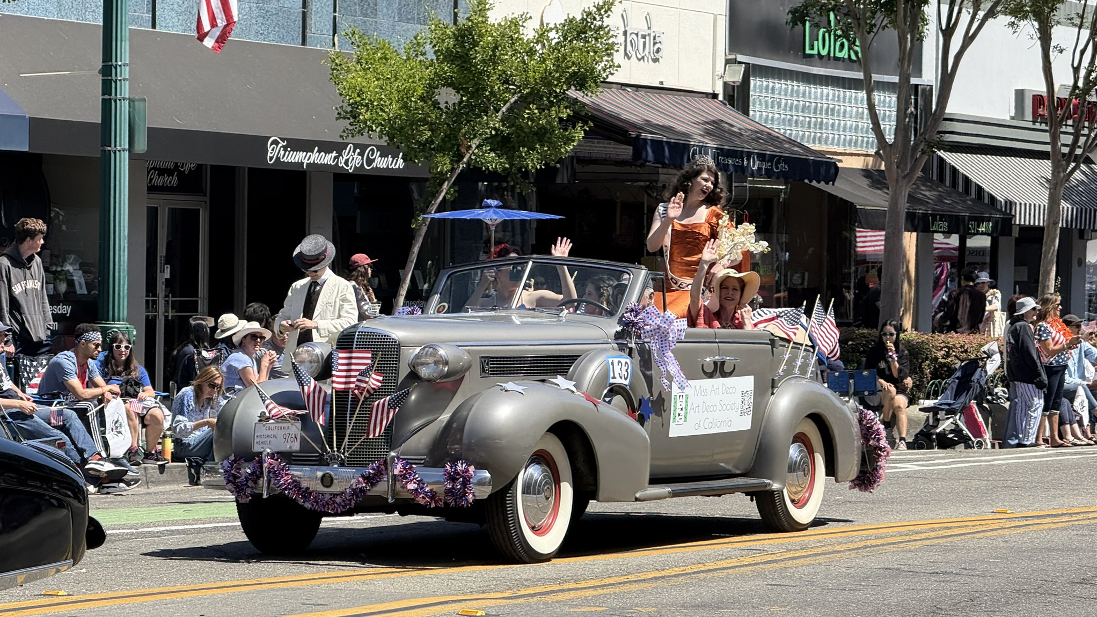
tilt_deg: -0.8
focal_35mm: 131
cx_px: 549
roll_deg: -0.7
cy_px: 371
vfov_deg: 9.3
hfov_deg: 16.4
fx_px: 3811
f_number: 2.8
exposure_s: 1/1033
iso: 50
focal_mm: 15.66
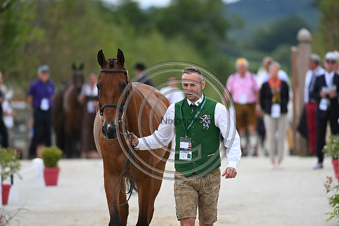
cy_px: 113
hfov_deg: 5.2
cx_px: 170
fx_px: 3767
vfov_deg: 3.4
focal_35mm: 400
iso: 500
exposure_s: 1/1600
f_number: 5.6
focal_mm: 400
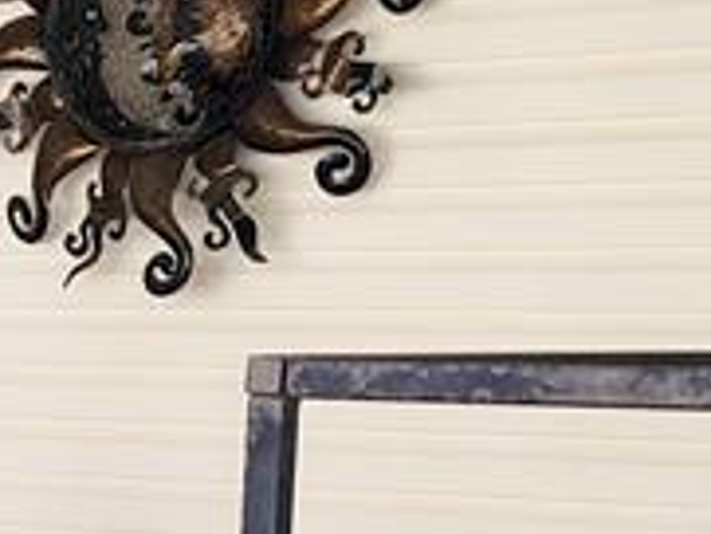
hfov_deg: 13.0
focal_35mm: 136
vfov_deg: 10.7
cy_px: 660
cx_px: -609
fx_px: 2795
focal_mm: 5.56
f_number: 1.8
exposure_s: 1/218
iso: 100
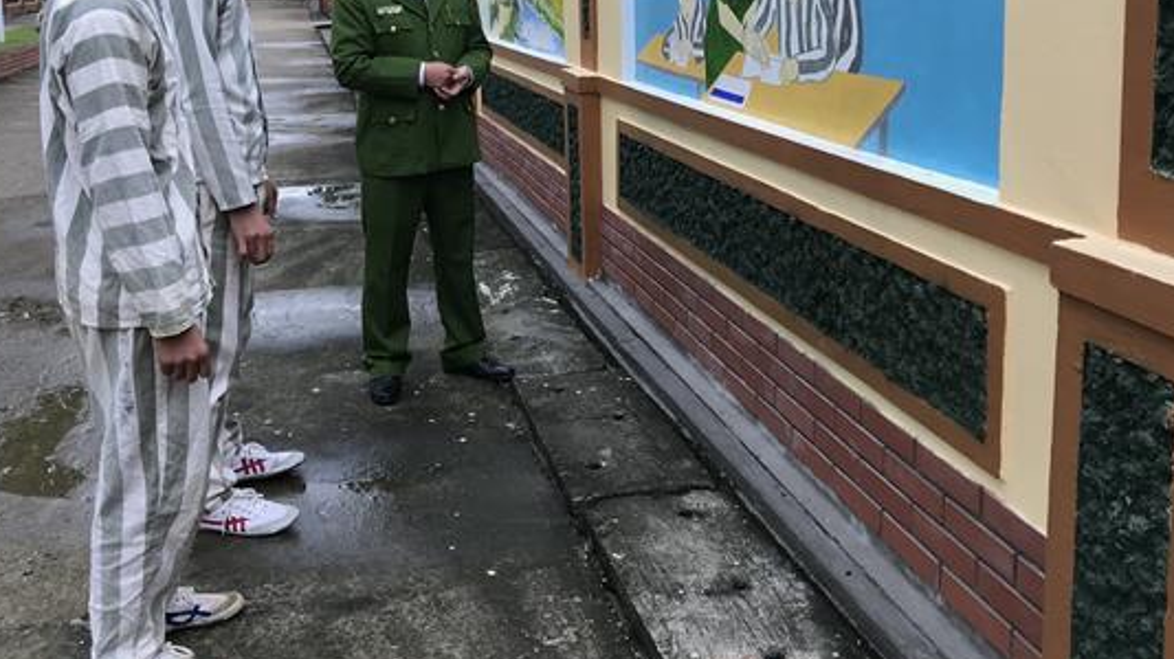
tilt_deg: -7.8
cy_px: 177
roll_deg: -0.1
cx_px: 563
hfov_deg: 50.5
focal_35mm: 40
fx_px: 1245
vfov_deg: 29.3
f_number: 1.8
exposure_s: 1/100
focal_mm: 3.99
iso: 25
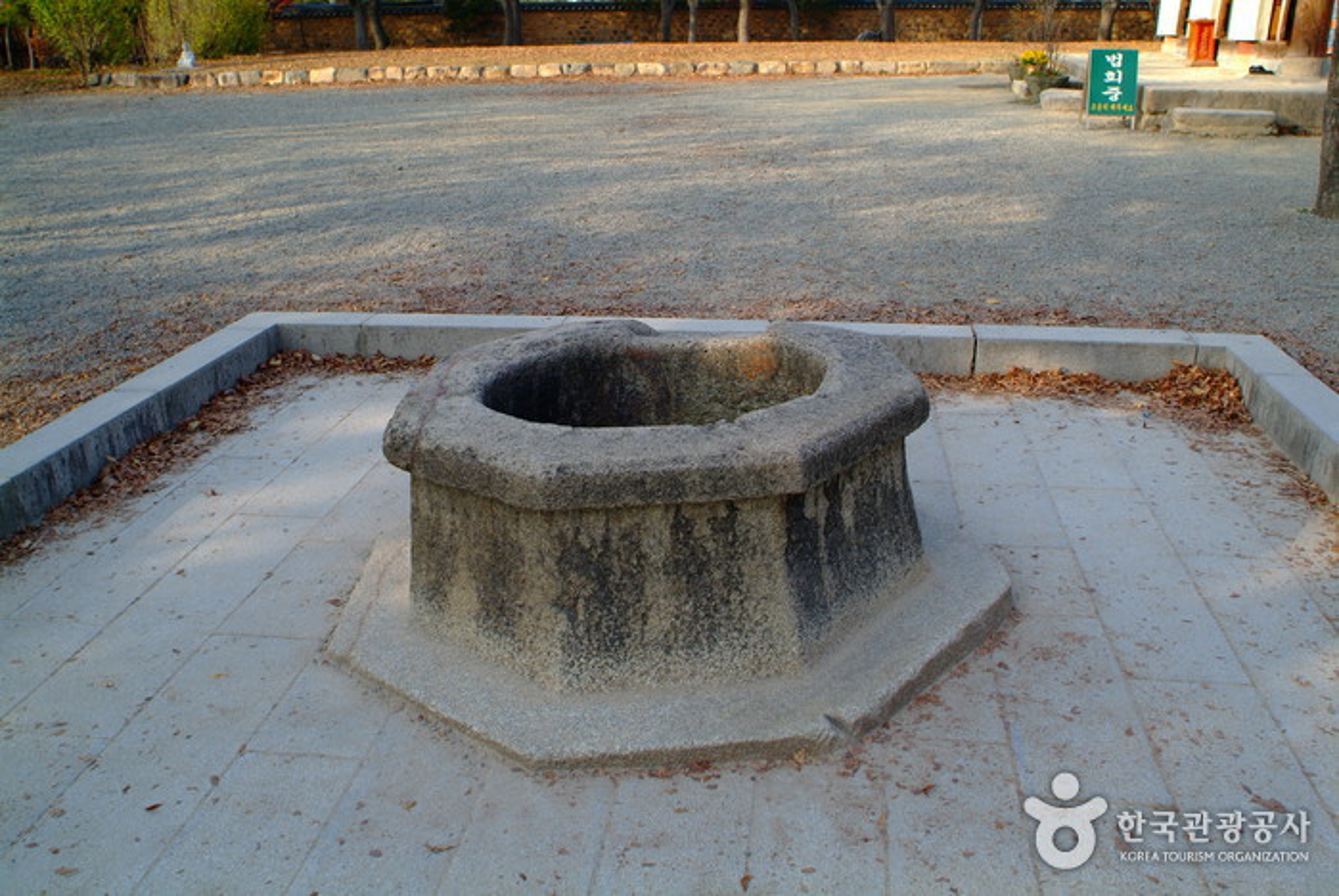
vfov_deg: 43.7
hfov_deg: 61.9
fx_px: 1117
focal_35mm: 30
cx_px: 670
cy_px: 448
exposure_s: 1/125
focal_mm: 20
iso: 100
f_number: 5.6
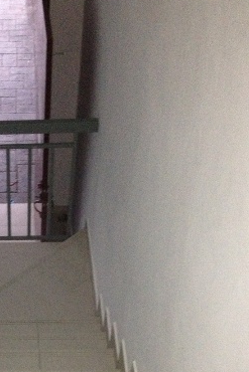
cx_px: 6
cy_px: 301
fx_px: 674
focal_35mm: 65
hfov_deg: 20.3
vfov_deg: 30.2
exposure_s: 1/16
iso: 500
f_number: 2.4
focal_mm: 4.28
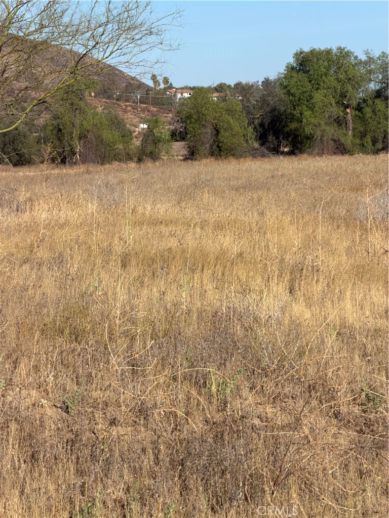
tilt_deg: -2.7
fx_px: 1498
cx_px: 194
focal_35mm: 100
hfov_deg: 14.8
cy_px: 259
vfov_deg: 19.6
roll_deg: +3.1
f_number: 2.8
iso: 20
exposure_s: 1/638
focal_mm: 16.89
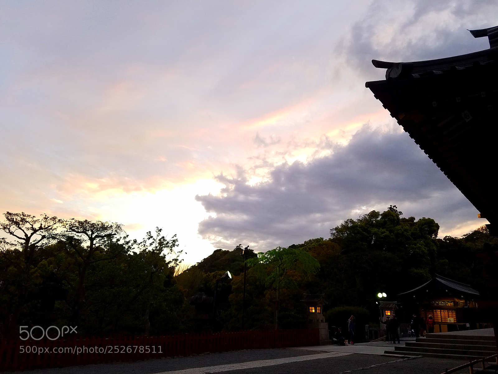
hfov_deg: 67.3
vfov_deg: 53.1
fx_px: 374
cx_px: 249
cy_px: 187
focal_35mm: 26
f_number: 1.7
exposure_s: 1/100
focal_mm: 4.2
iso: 64
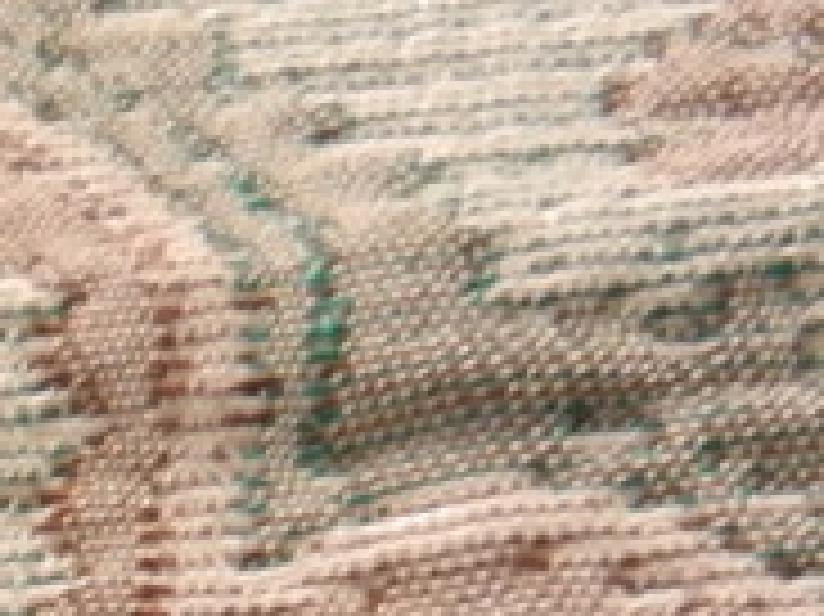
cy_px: 1356
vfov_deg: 10.7
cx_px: -1094
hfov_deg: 12.7
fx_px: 2926
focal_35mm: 123
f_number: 3.5
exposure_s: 1/1.3
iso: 400
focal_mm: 4.5
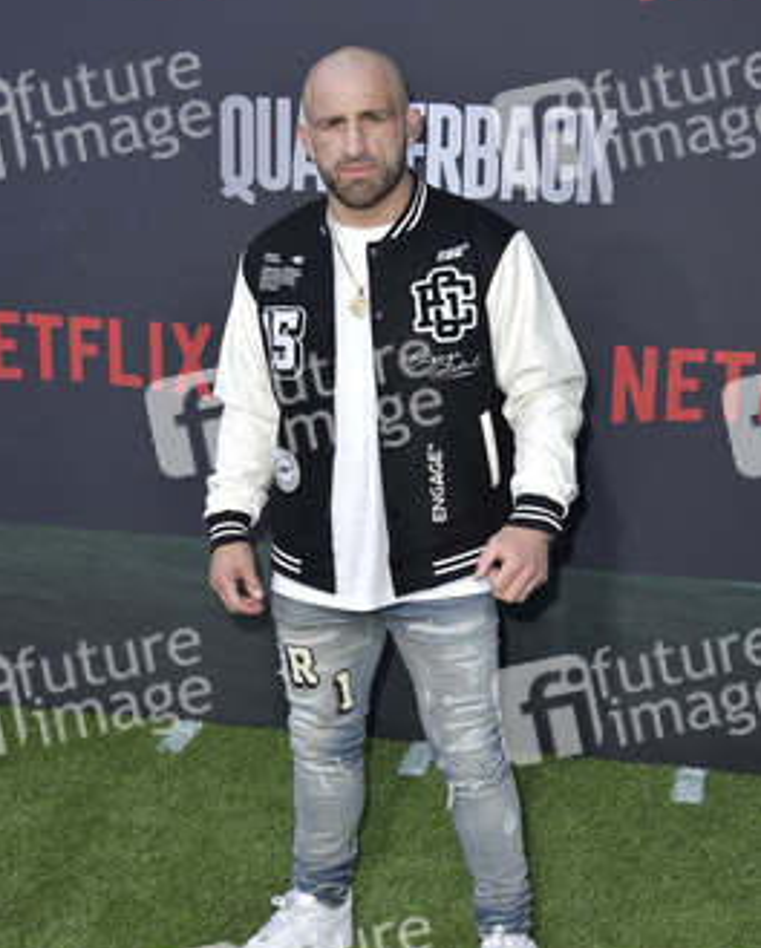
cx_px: 379
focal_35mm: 57
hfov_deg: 26.7
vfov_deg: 32.9
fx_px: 1602
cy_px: 553
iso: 320
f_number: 6.3
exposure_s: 1/250
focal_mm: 50
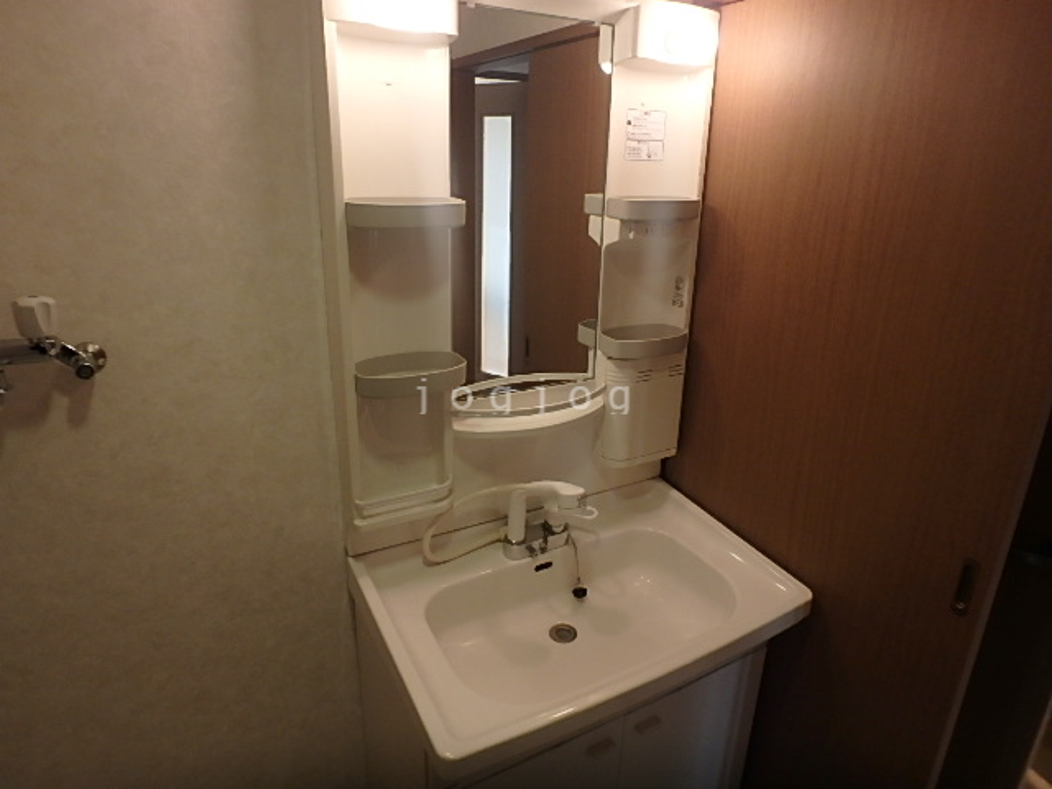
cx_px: 526
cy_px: 394
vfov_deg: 63.4
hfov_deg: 79.0
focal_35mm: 21
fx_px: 638
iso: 200
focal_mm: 3.7
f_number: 3.5
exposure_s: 1/50
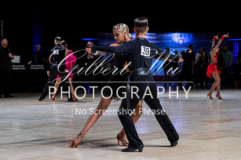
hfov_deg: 19.7
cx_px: 119
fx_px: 696
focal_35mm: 104
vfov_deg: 13.1
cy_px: 72
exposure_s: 1/400
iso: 3200
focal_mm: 90
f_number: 3.5
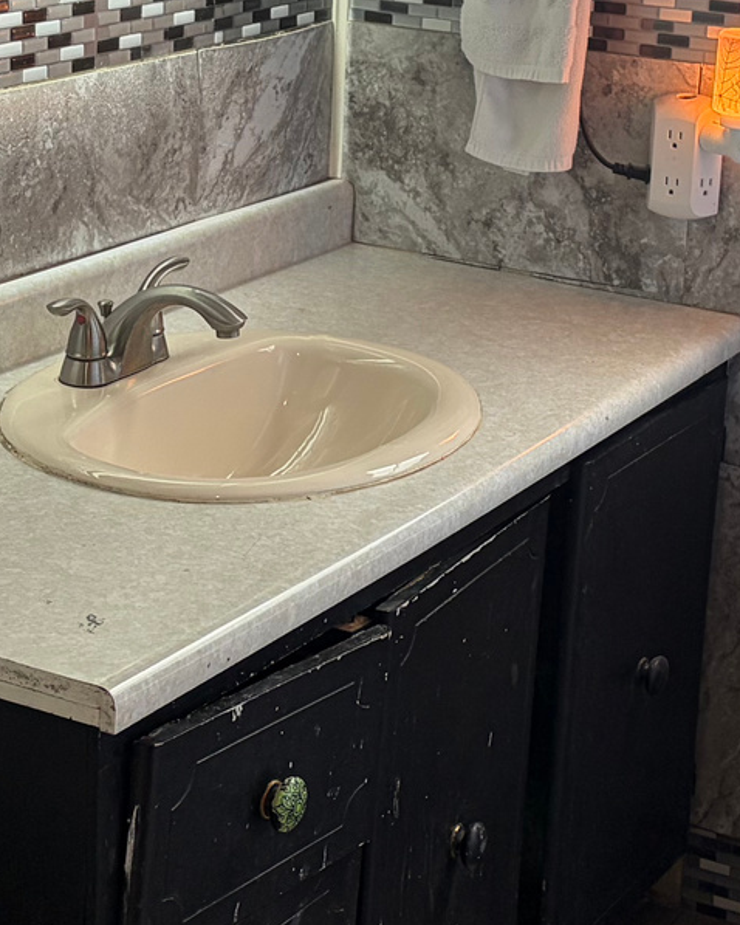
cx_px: 437
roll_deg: -3.5
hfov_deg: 17.7
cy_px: 301
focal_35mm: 87
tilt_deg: -13.4
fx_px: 2381
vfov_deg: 21.9
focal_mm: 5.96
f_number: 1.6
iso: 100
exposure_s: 1/60
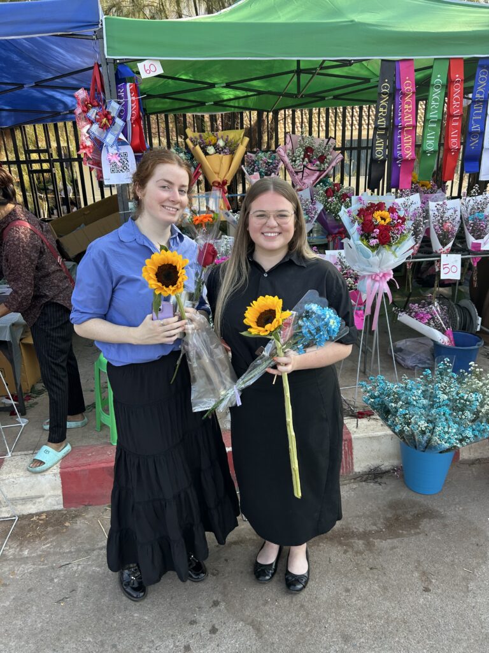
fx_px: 490
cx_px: 244
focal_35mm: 26
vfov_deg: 67.3
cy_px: 326
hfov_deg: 53.1
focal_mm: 5.7
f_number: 1.5
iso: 50
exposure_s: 1/769
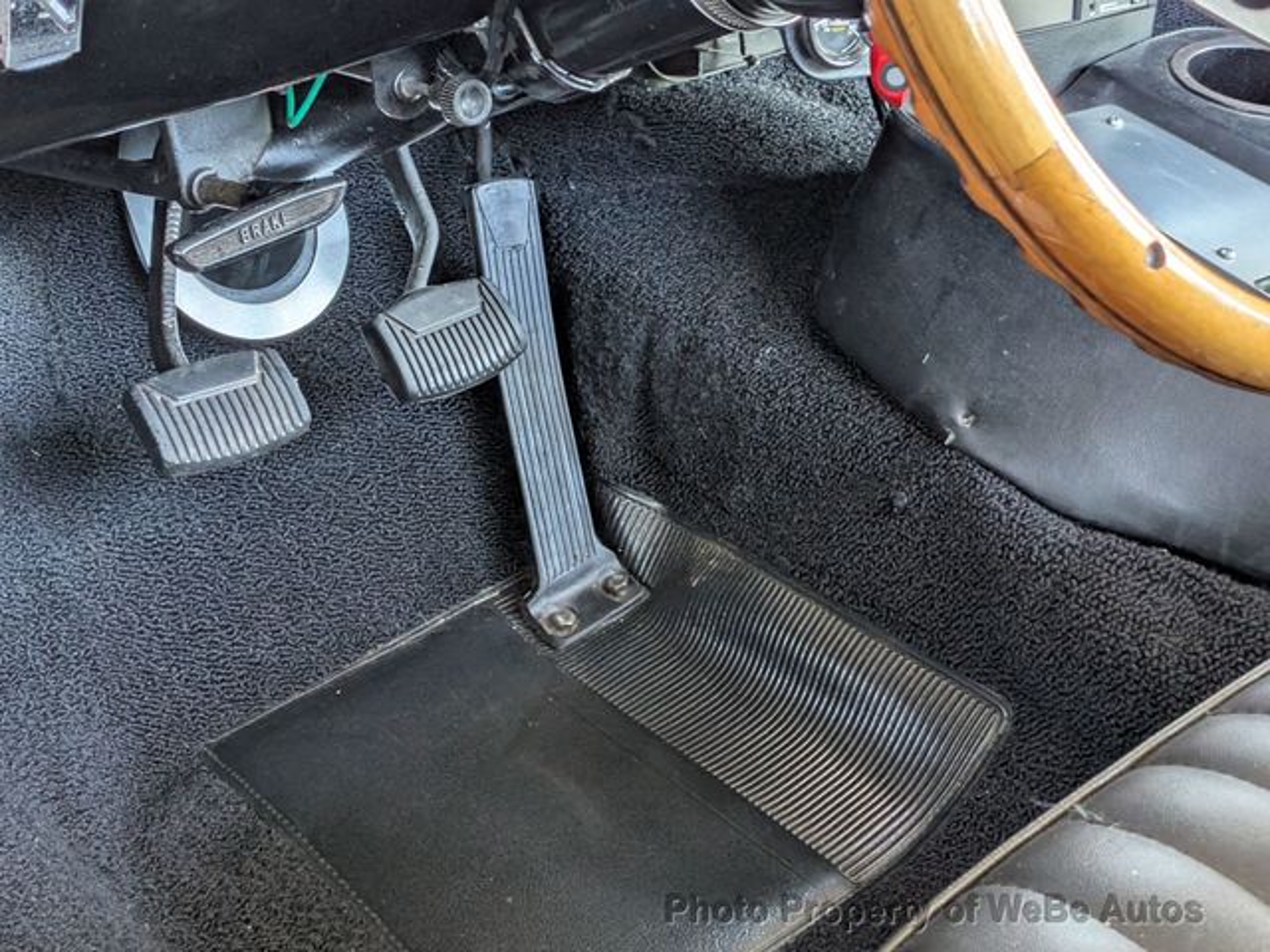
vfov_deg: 29.7
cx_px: 635
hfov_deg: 38.9
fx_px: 1798
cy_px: 476
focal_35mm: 49
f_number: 1.7
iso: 96
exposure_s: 1/37.9
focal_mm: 4.53
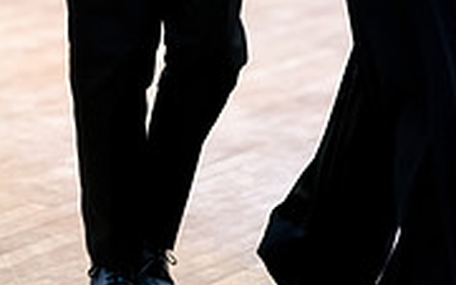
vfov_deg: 6.0
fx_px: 2671
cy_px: -224
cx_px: 154
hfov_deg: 9.8
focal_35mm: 215
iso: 6400
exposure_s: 1/500
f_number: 1.4
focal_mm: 85
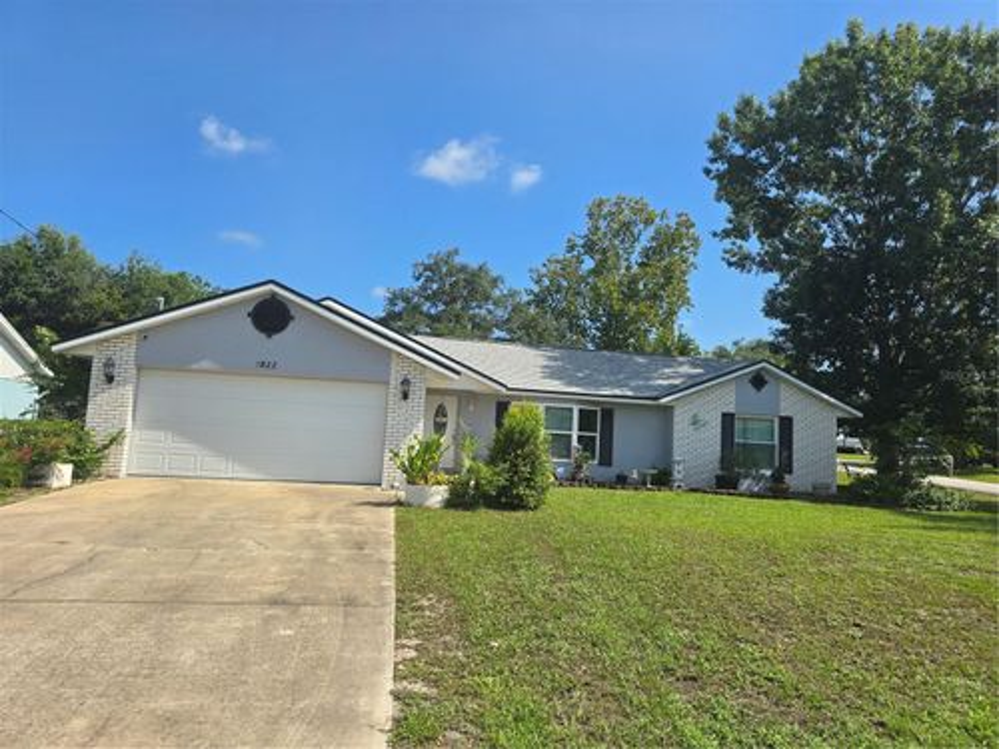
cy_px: 374
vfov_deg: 58.9
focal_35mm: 23
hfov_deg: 73.9
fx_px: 664
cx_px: 500
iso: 12
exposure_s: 1/801
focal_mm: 6.3
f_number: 1.7
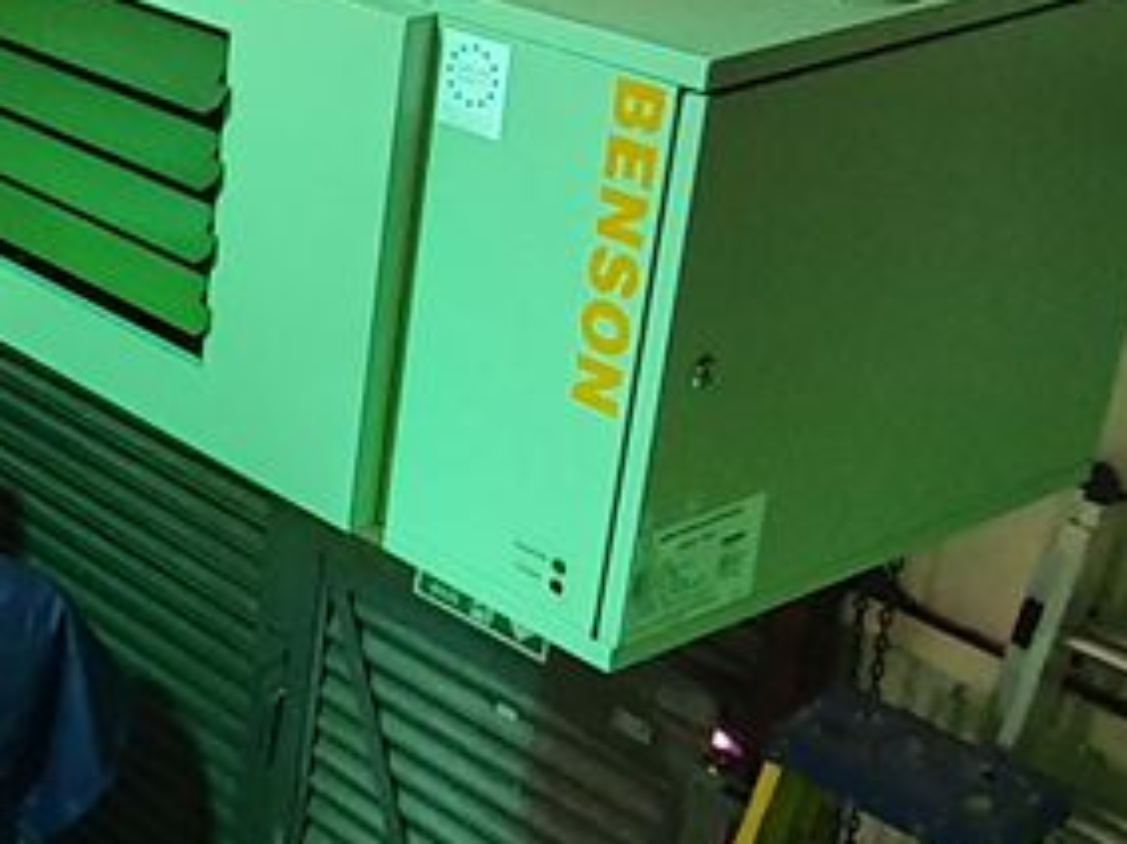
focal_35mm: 51
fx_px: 1660
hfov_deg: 28.9
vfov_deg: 28.4
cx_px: -410
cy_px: 301
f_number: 2.2
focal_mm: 1.8
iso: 400
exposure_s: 1/33
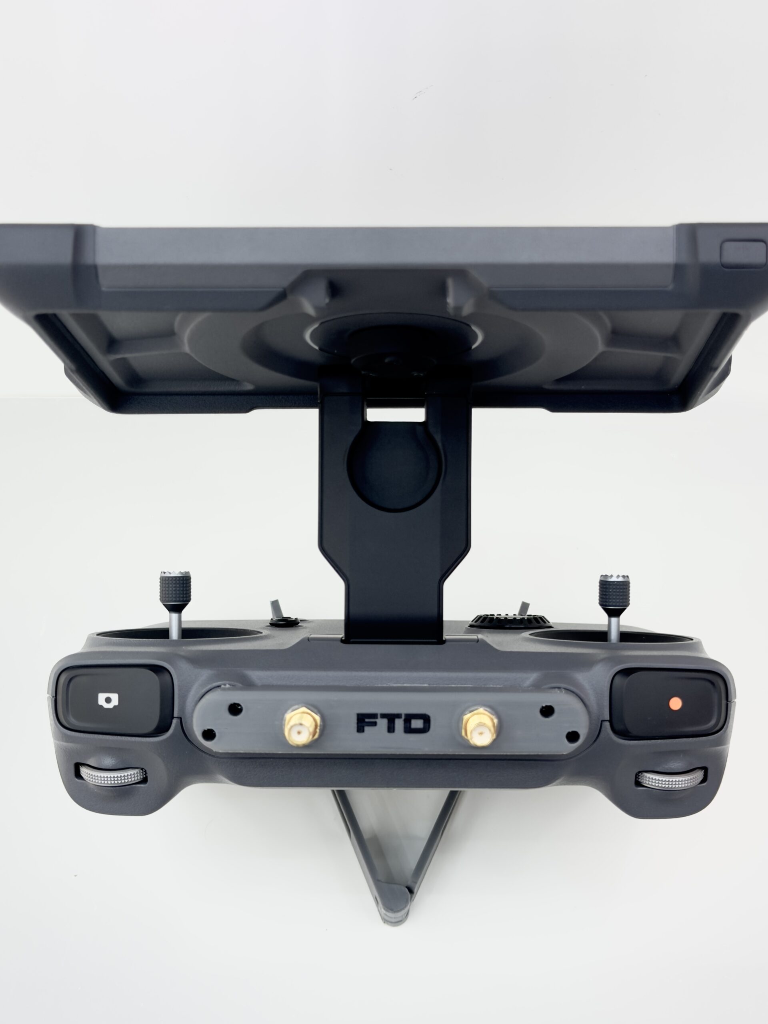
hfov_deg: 30.3
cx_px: 384
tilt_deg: -64.9
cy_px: 512
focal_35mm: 48
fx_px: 1420
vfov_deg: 39.7
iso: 64
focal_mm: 6.76
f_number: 1.78
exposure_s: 1/145
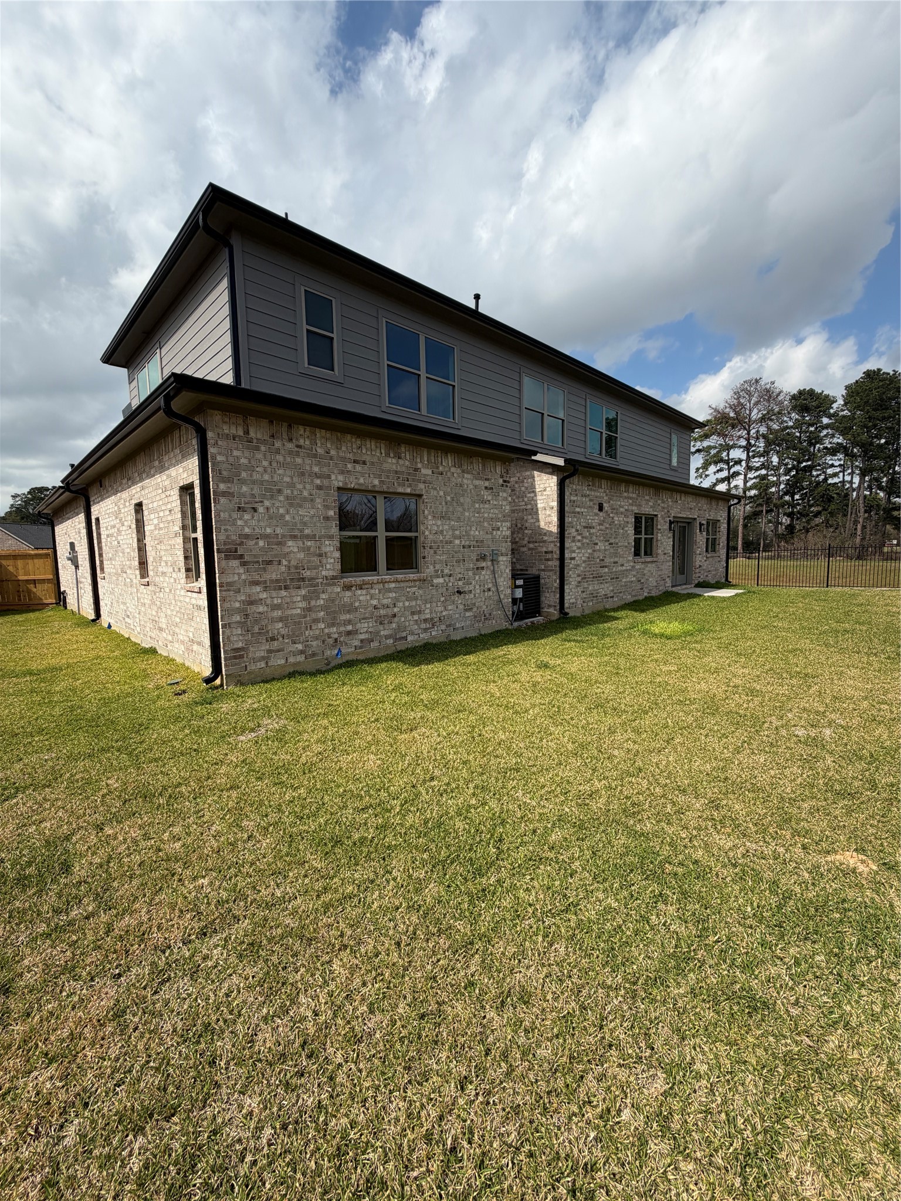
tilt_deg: -5.3
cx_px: 450
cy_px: 600
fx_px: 486
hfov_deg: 85.7
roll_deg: +0.6
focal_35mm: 14
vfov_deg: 102.1
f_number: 2.2
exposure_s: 1/942
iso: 20
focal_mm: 2.22
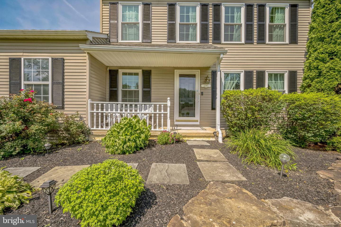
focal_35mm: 14
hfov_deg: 104.3
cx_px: 170
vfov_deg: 81.2
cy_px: 114
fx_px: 133
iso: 160
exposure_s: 1/250
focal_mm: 14
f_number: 10
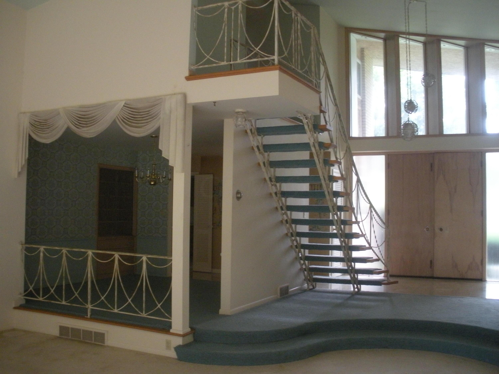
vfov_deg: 39.7
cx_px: 250
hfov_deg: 51.4
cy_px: 187
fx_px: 519
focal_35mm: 36
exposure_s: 1/44.1
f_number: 3.5
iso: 400
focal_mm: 6.3
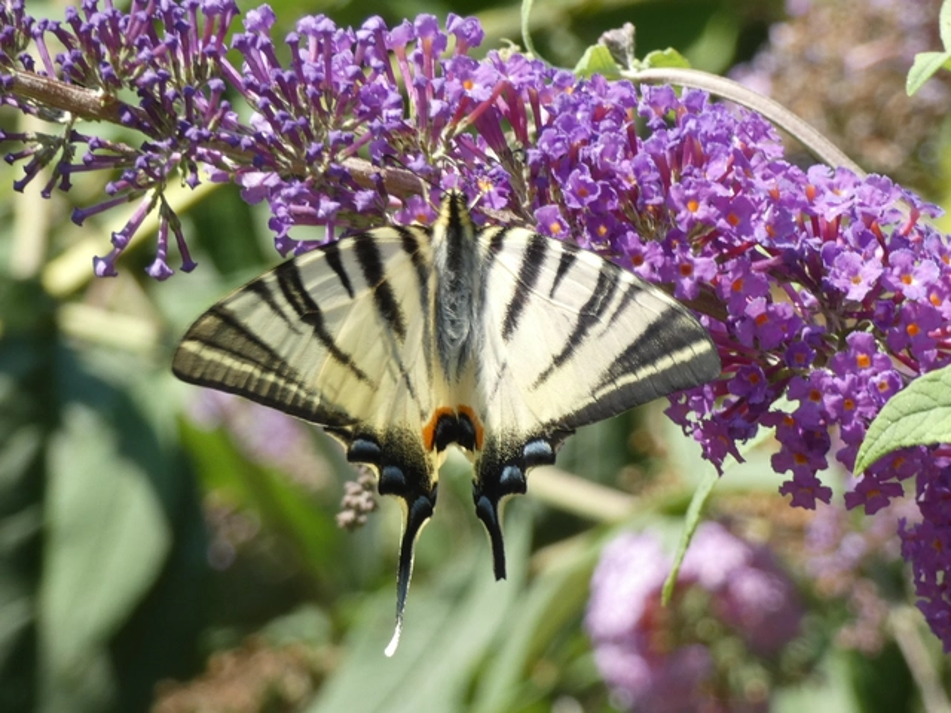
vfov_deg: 5.4
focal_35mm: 274
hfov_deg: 7.2
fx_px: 7528
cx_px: 476
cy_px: 356
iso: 100
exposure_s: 1/80
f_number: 5.5
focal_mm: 49.1
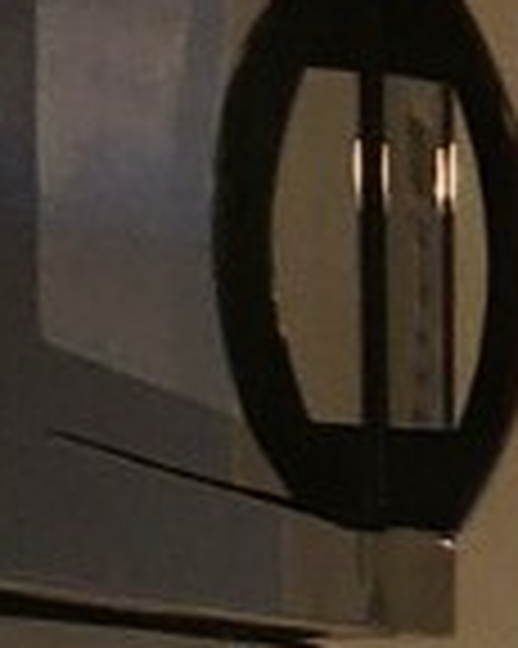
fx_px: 2436
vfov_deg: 14.6
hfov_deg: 5.3
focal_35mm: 127
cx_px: 3045
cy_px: 788
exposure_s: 1/60
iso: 160
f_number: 2.2
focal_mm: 2.2
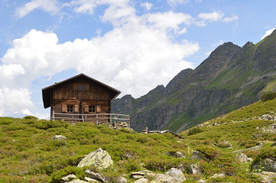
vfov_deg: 29.8
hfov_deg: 43.7
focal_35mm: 45
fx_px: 345
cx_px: 138
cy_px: 92
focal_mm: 30
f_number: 9
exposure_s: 1/200
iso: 100
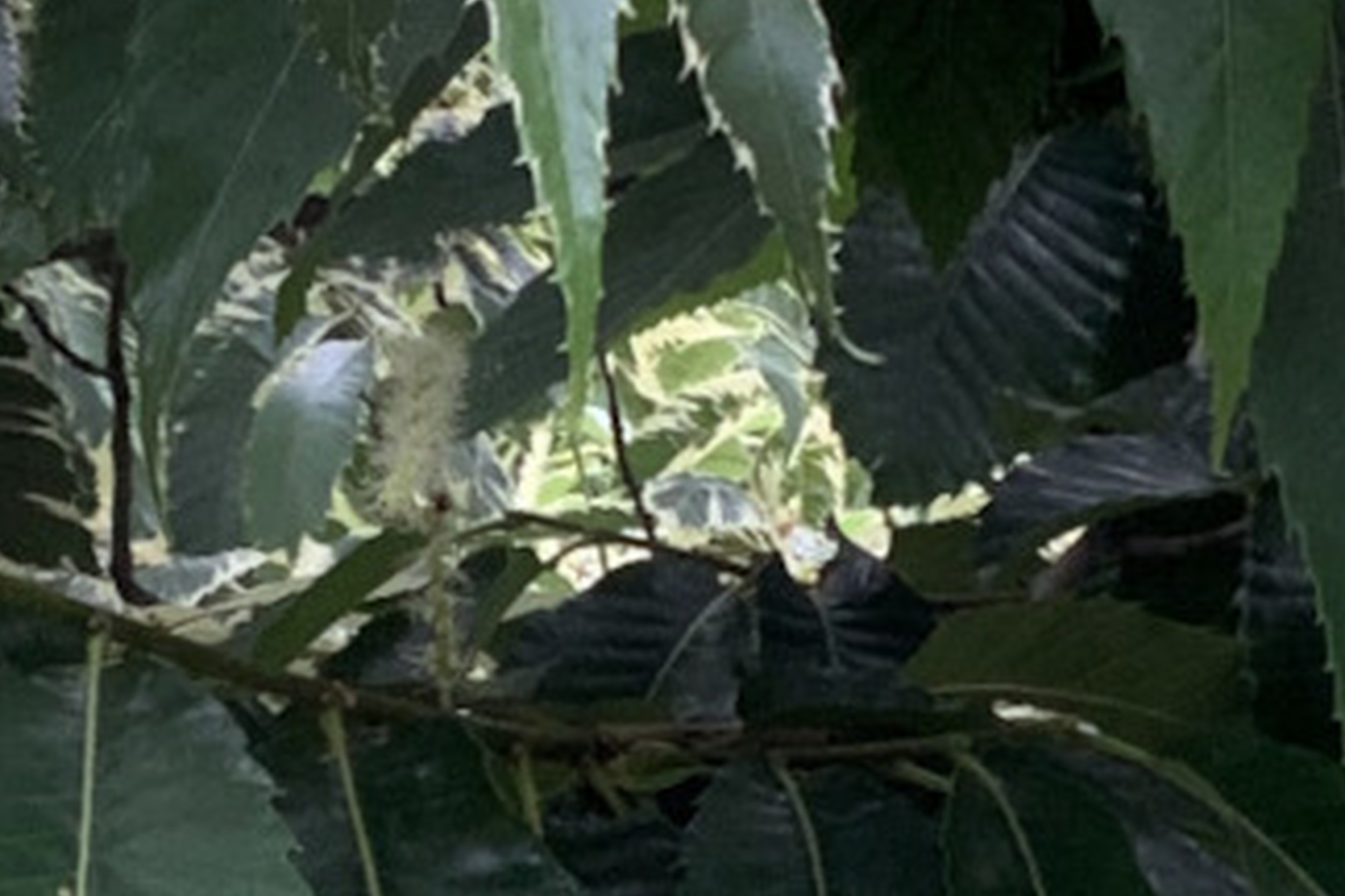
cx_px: 324
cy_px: 888
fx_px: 5940
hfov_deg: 12.9
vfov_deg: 8.6
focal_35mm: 159
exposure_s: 1/95
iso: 64
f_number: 1.8
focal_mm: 3
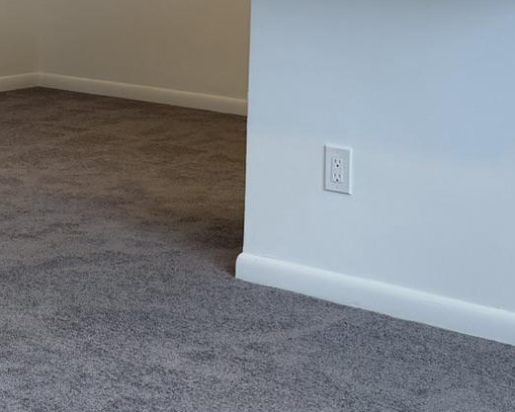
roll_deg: -0.3
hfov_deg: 20.3
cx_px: 31
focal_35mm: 92
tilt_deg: -7.1
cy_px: 75
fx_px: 1403
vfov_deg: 16.6
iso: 160
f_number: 1.78
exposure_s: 1/210
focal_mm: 6.76
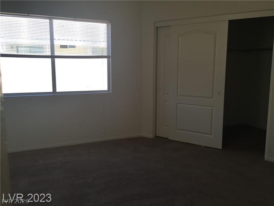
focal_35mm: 29
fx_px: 230
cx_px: 137
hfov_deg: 61.7
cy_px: 103
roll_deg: -1.8
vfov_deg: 48.2
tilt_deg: -7.4
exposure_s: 1/181
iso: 32
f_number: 2.2
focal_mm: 4.15
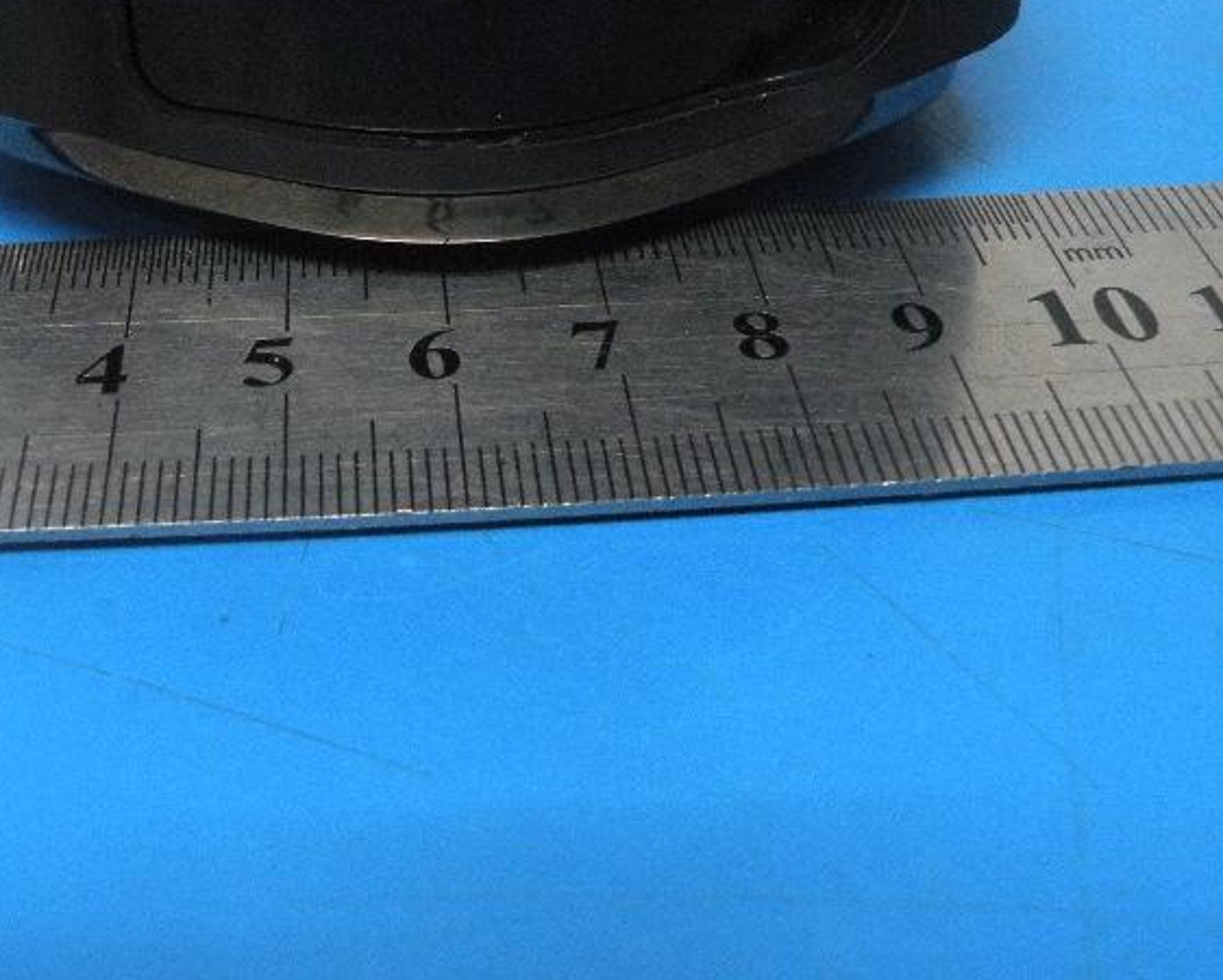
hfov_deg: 38.3
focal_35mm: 48
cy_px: 216
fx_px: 1738
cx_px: 403
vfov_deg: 30.8
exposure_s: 1/25
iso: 400
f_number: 2.8
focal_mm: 4.7
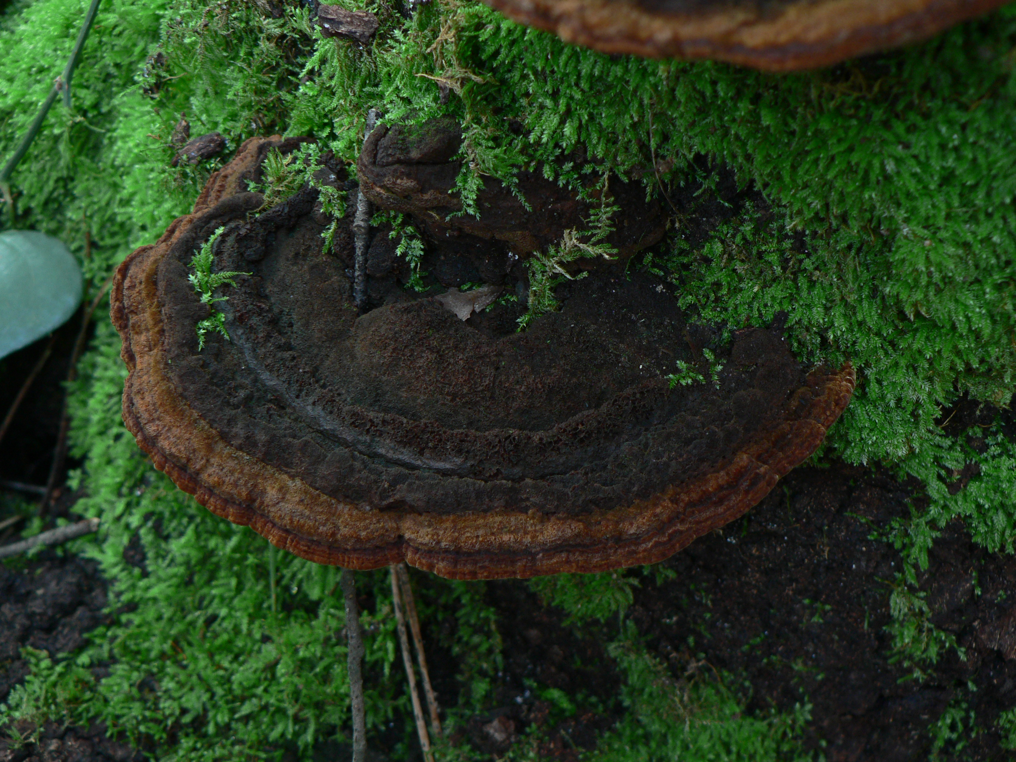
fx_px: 1937
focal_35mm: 66
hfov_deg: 29.4
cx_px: 508
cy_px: 381
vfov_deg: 22.3
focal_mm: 11
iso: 80
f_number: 3.2
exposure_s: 1/4
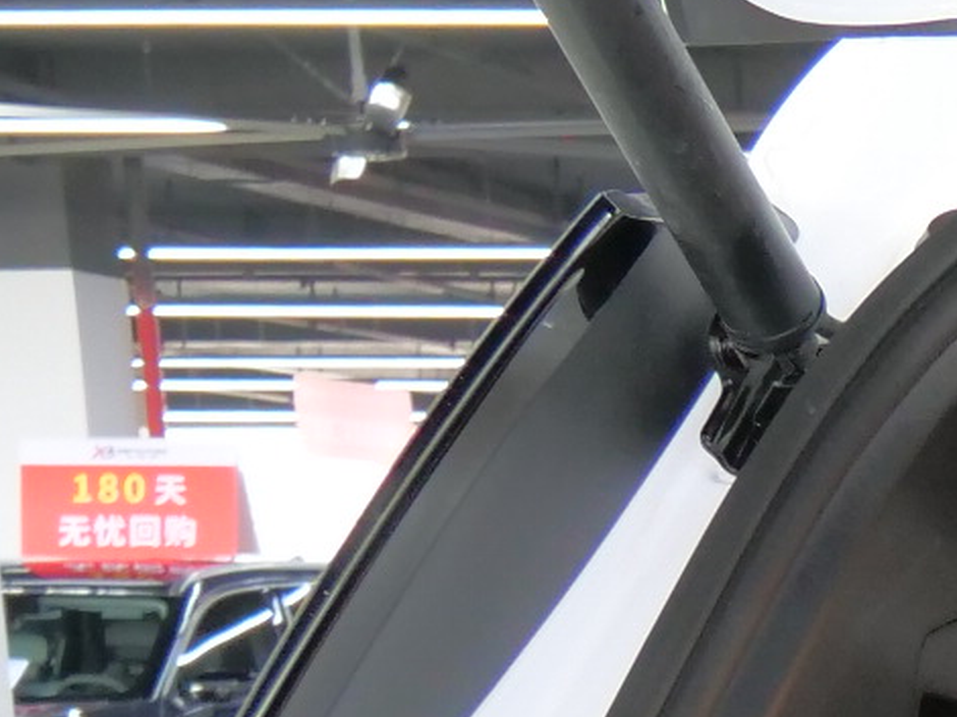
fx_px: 3703
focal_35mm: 134
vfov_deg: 10.3
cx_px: 2327
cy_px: 1389
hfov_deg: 11.8
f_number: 3.5
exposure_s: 1/15
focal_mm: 12
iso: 800
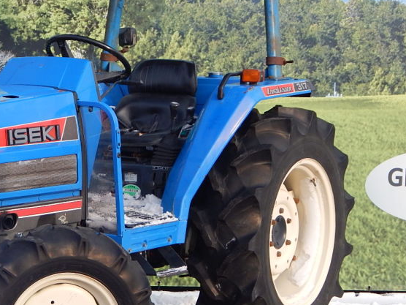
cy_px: 156
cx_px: 62
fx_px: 1454
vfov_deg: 12.0
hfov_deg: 15.7
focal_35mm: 124
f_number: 4.1
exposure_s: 1/200
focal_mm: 12.3
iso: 125
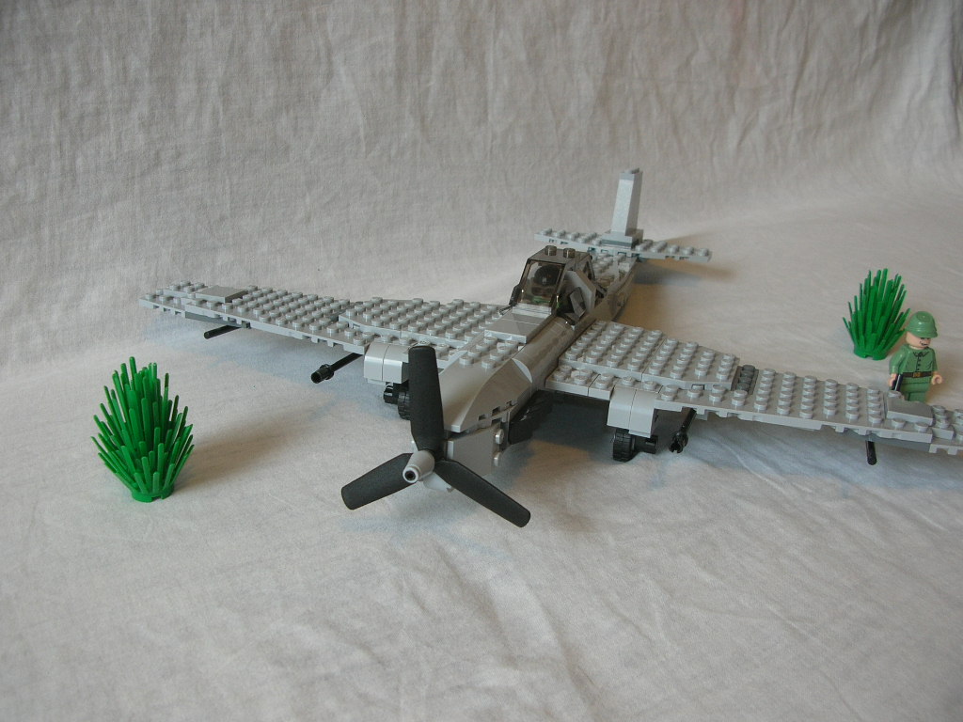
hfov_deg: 52.6
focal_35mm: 35
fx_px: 974
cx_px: 482
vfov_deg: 40.7
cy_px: 361
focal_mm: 5.8
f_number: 2.8
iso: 50
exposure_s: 1/16.2
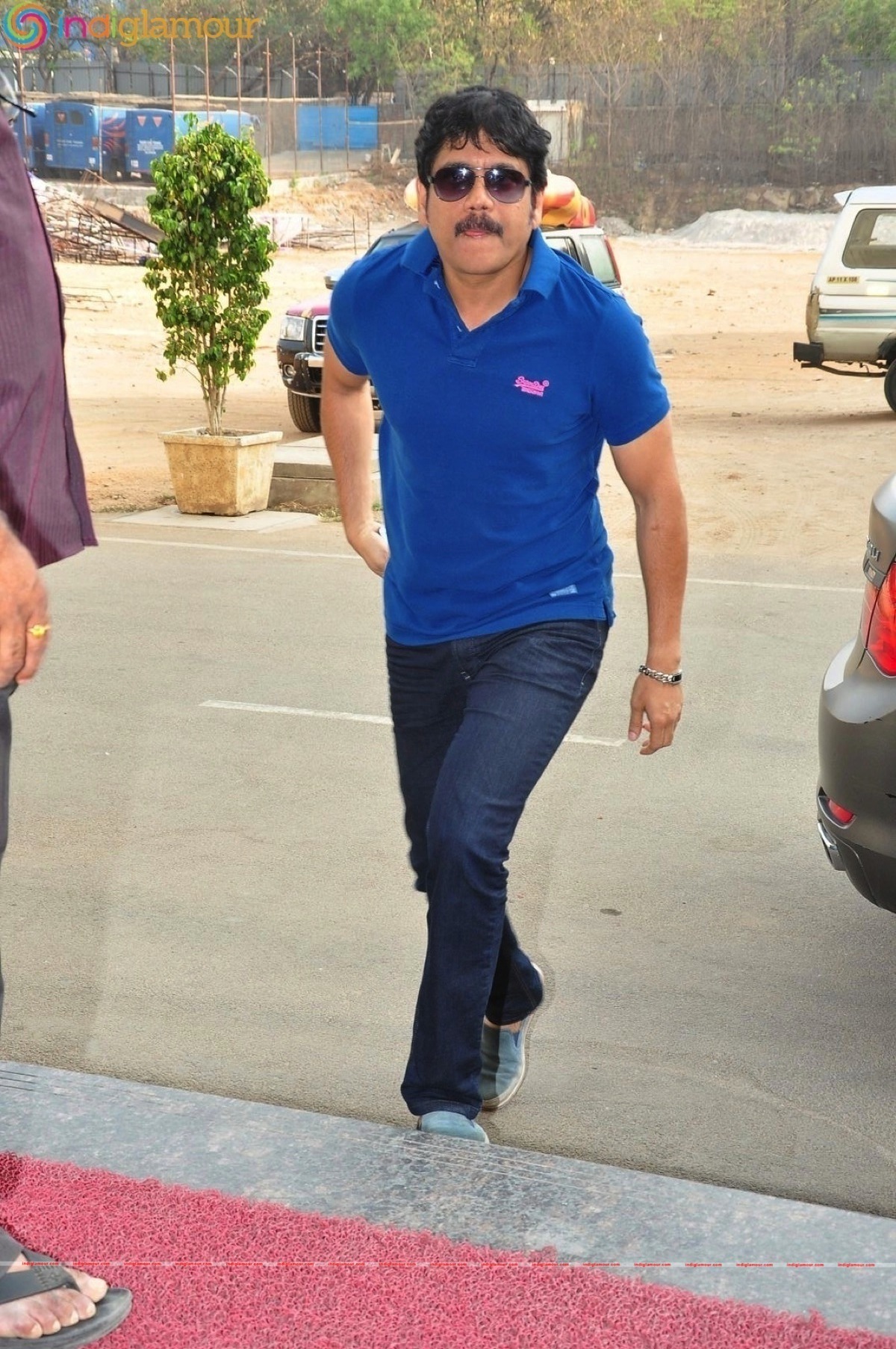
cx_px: 448
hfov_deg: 23.7
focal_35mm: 57
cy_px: 674
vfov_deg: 35.1
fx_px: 2133
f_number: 8
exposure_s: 1/125
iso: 400
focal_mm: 38
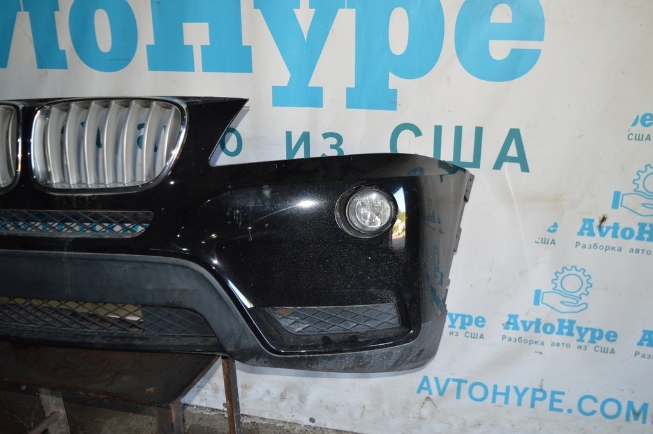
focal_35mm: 34
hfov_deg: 55.1
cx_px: 326
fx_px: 625
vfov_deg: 38.3
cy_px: 217
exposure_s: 1/60
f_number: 3.8
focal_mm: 23
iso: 500
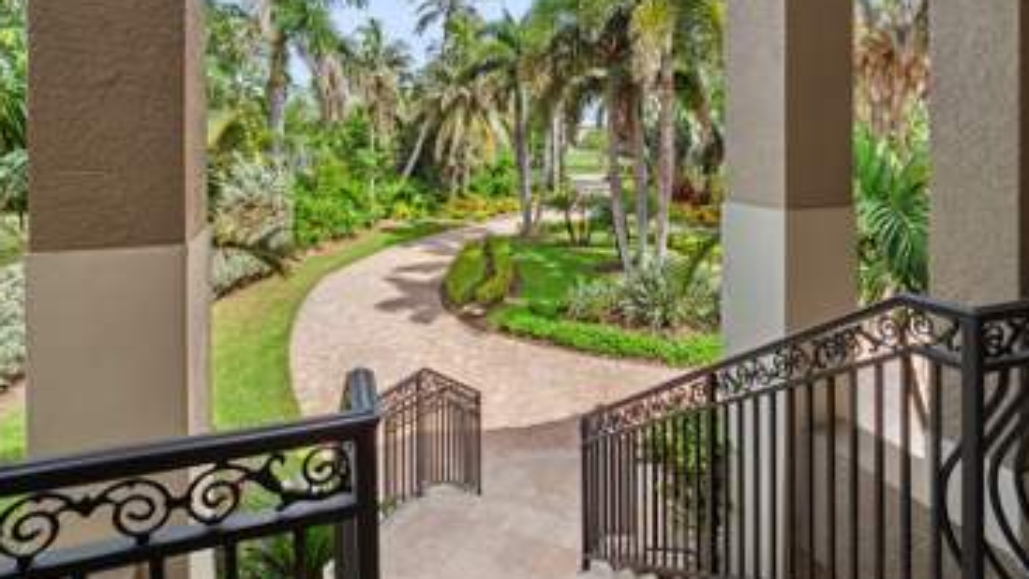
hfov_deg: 86.6
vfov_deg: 52.9
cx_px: 531
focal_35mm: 20
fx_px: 546
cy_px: 132
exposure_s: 1/100
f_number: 7.1
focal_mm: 7
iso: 200
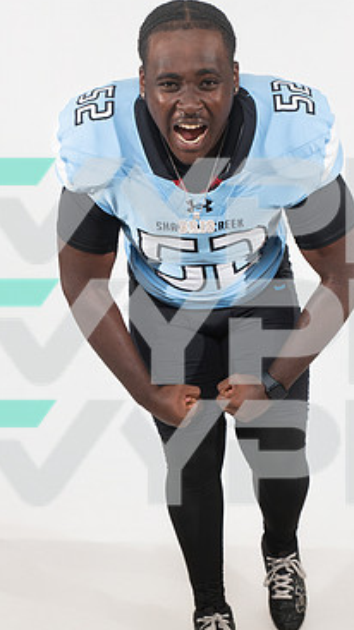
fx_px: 903
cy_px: 333
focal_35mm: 54
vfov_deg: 38.5
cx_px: 210
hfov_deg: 22.2
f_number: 7.1
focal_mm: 42
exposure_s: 1/320
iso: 500
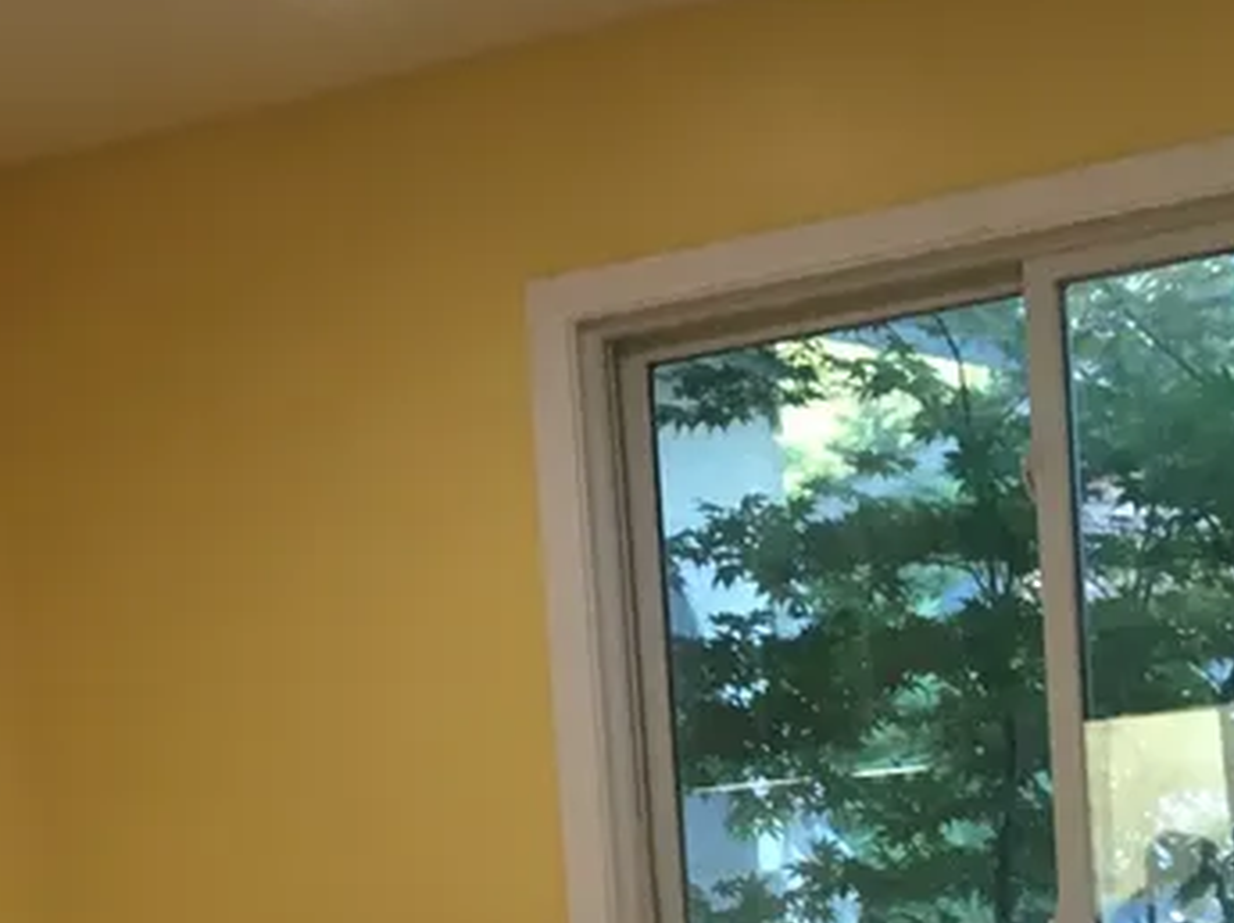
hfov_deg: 17.9
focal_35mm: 101
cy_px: 1320
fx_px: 3597
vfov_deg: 13.9
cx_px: -486
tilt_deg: -5.3
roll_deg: +6.9
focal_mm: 4.15
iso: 64
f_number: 2.2
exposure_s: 1/30
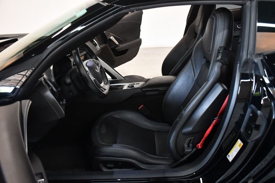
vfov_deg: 38.8
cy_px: 92
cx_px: 138
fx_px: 260
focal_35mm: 34
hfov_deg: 55.8
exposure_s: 1/125
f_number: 3.8
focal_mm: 23
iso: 3200
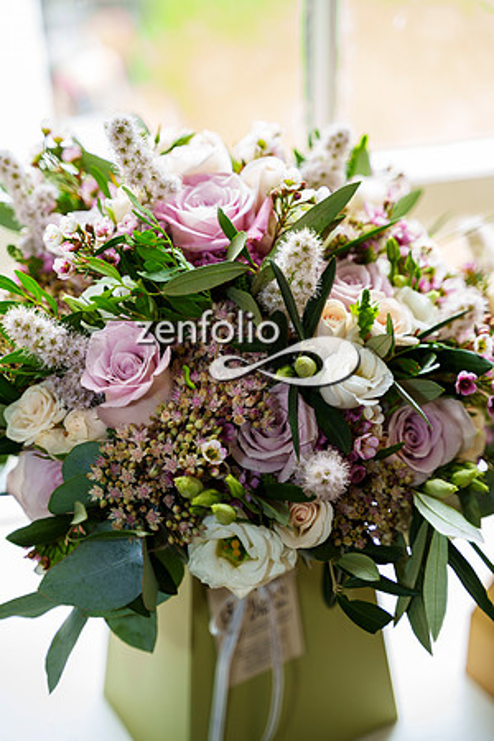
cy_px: 370
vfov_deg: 30.1
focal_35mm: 67
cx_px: 247
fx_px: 1379
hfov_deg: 20.3
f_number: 2.8
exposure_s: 1/200
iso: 800
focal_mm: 67
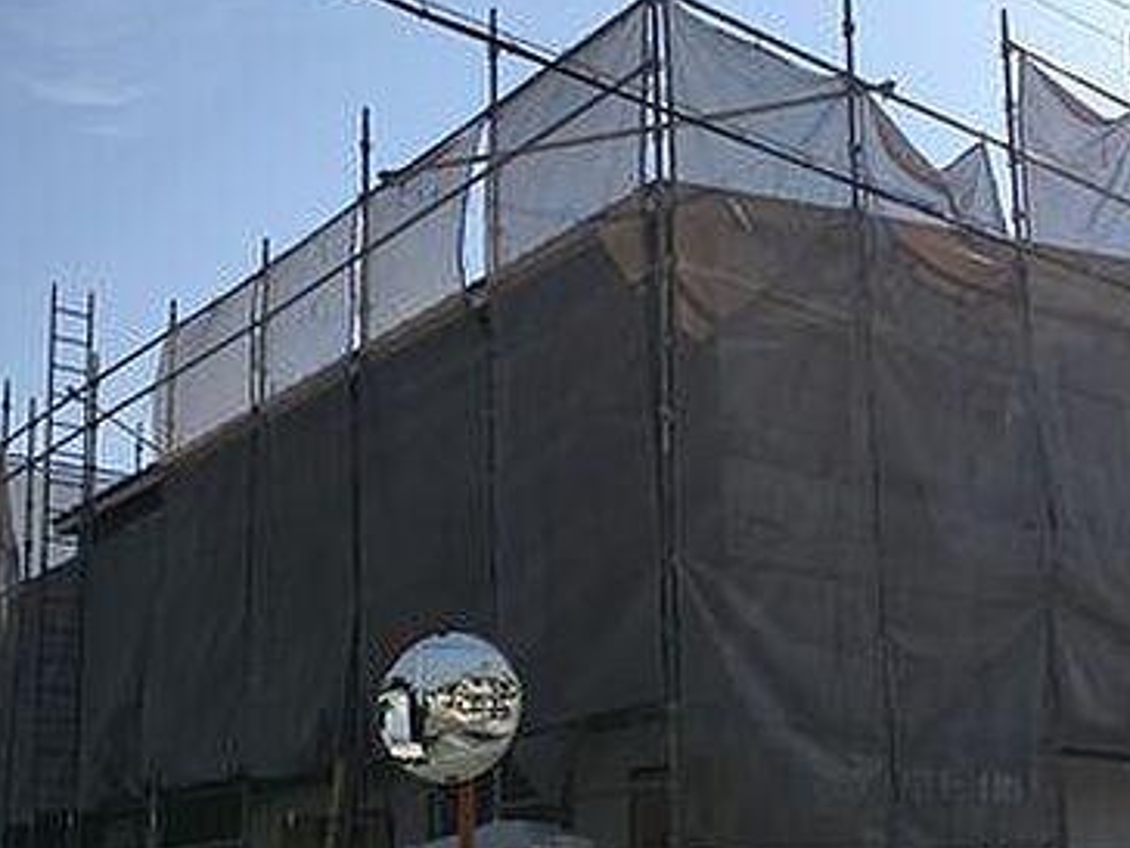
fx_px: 1665
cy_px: 659
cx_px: 664
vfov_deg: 28.1
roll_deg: +1.5
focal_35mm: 51
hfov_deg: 37.4
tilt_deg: +11.1
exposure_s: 1/2481
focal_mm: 4.15
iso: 25
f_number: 2.2
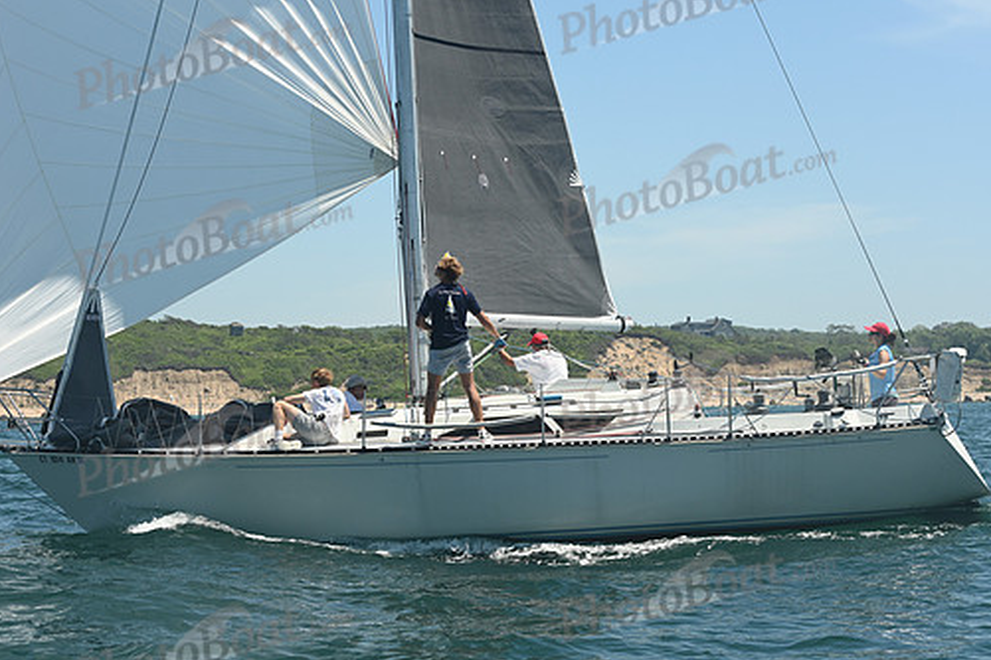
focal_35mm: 81
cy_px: 315
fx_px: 2230
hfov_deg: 25.1
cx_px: 457
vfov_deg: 16.9
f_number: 7.1
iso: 320
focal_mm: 70
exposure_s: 1/1000
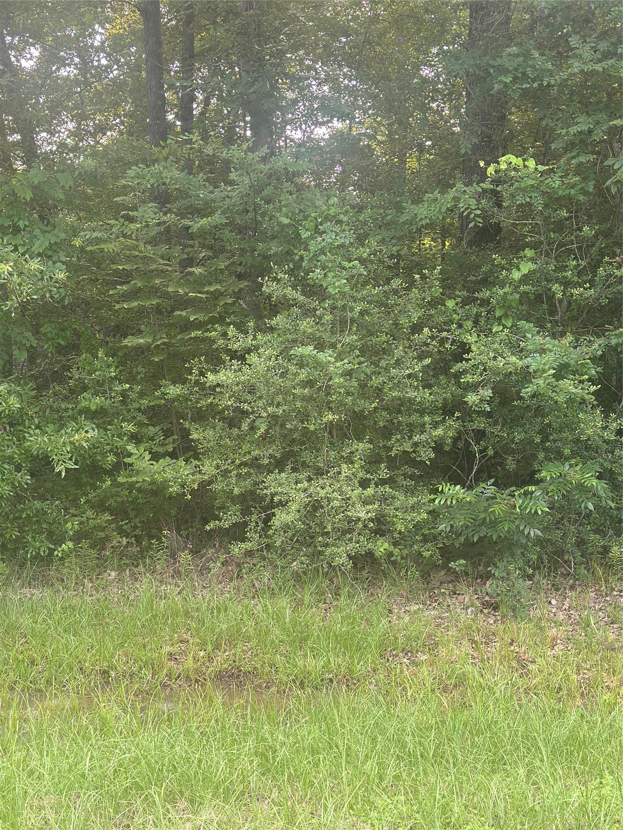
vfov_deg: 39.7
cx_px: 312
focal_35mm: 48
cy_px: 415
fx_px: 1152
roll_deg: +0.4
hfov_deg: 30.3
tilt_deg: -0.1
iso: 125
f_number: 1.78
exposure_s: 1/95
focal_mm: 6.86
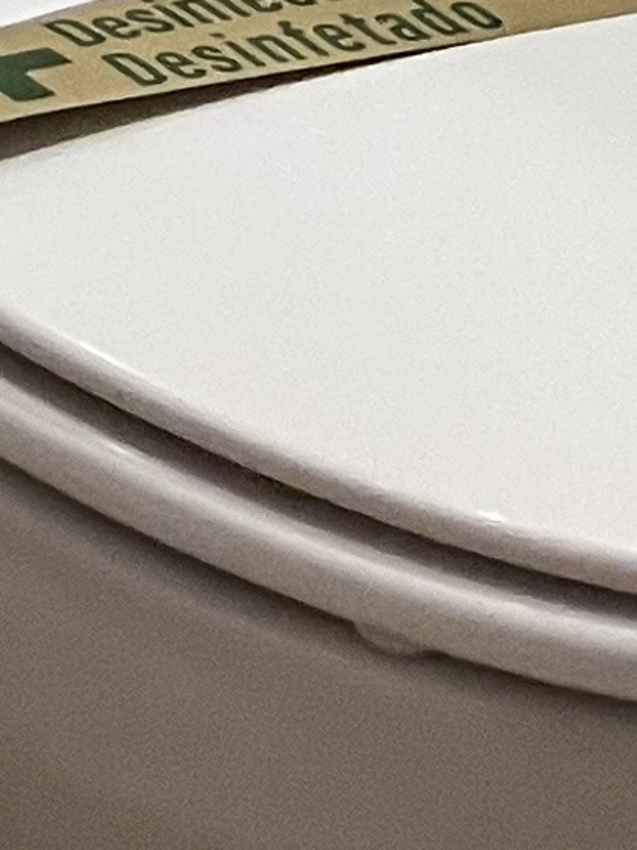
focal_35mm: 189
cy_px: -2163
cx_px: -1366
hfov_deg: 6.9
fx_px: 4639
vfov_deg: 8.0
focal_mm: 5.1
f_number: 1.6
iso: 125
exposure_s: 1/50
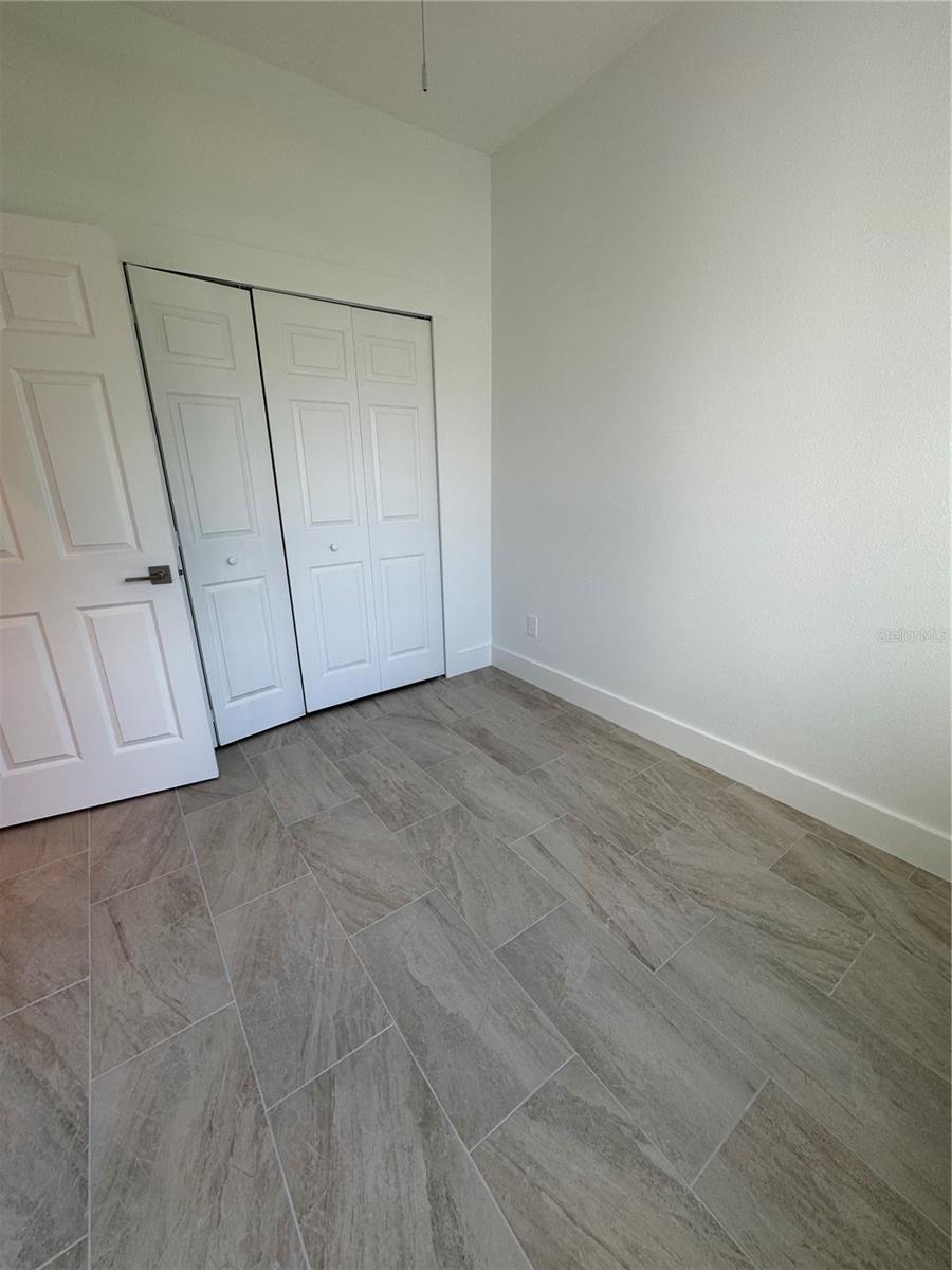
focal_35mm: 14
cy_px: 635
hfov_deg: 85.7
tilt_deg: -17.3
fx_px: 513
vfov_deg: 102.1
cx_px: 476
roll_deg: +1.0
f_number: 2.2
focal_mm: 2.22
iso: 50
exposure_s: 1/120
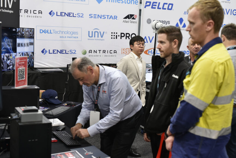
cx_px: 118
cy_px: 79
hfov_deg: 39.6
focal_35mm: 50
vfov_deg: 27.0
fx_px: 328
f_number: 4
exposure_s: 1/60
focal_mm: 50
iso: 720
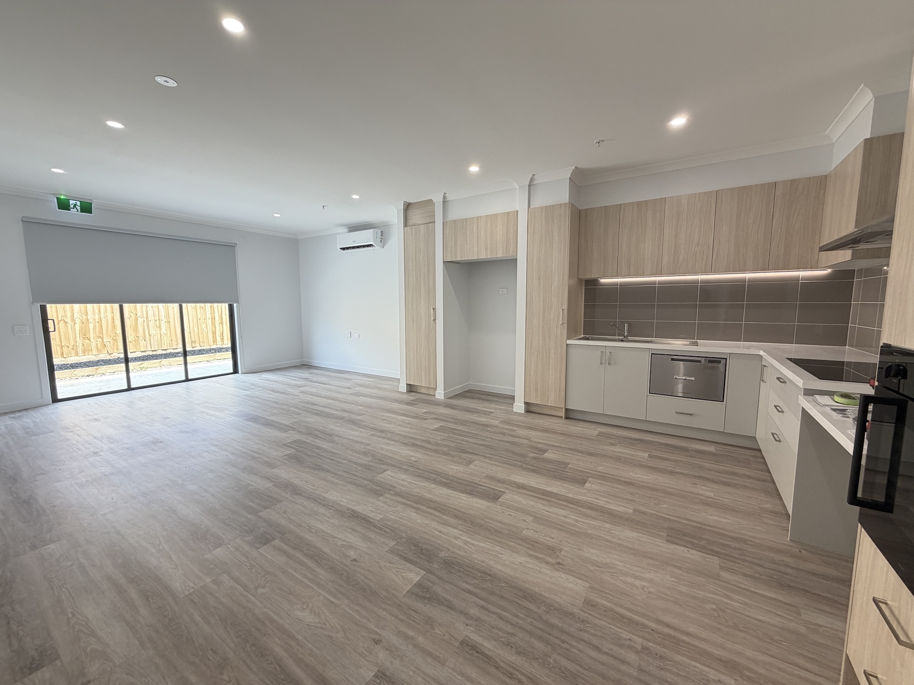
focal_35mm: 14
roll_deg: +0.4
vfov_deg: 85.7
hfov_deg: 102.1
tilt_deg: -6.1
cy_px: 342
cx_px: 457
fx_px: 370
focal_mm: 2.22
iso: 160
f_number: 2.2
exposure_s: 1/100
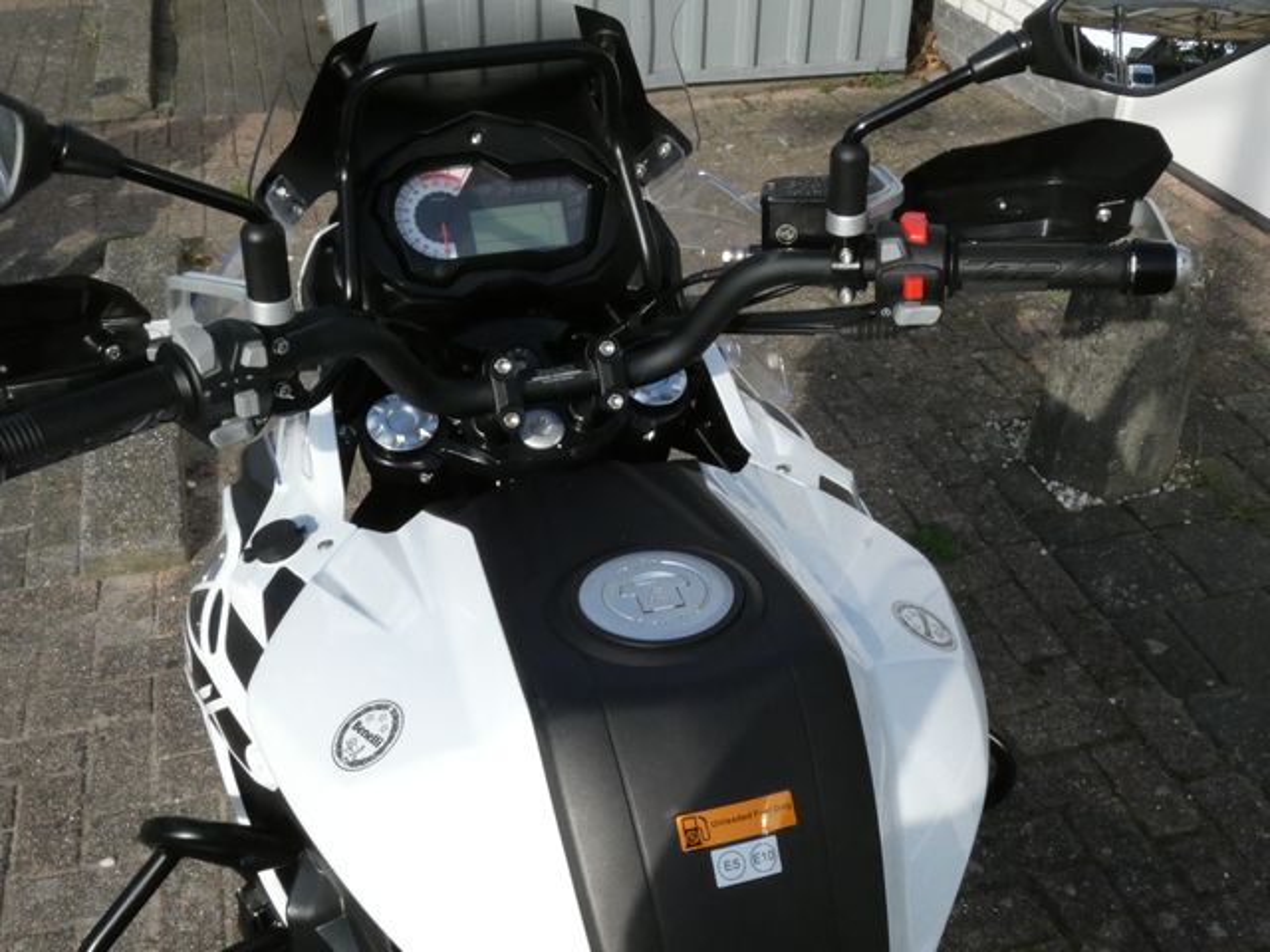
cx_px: 635
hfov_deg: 49.0
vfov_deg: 37.7
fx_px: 1394
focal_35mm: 38
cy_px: 476
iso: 800
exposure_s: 1/1300
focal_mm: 6.8
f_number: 8
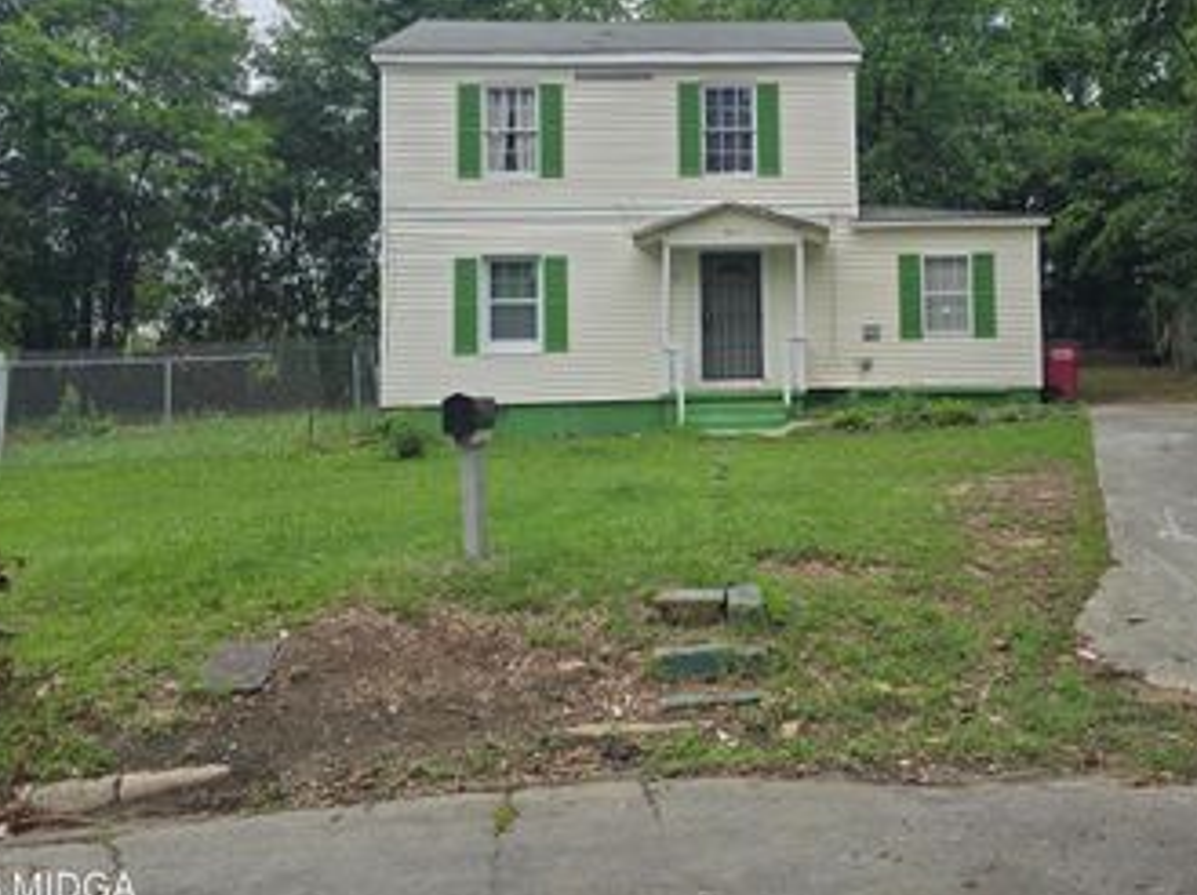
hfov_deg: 51.7
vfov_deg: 39.9
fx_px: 1209
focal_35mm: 35
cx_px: 793
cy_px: 267
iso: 12
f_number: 1.7
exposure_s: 1/414
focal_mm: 6.3
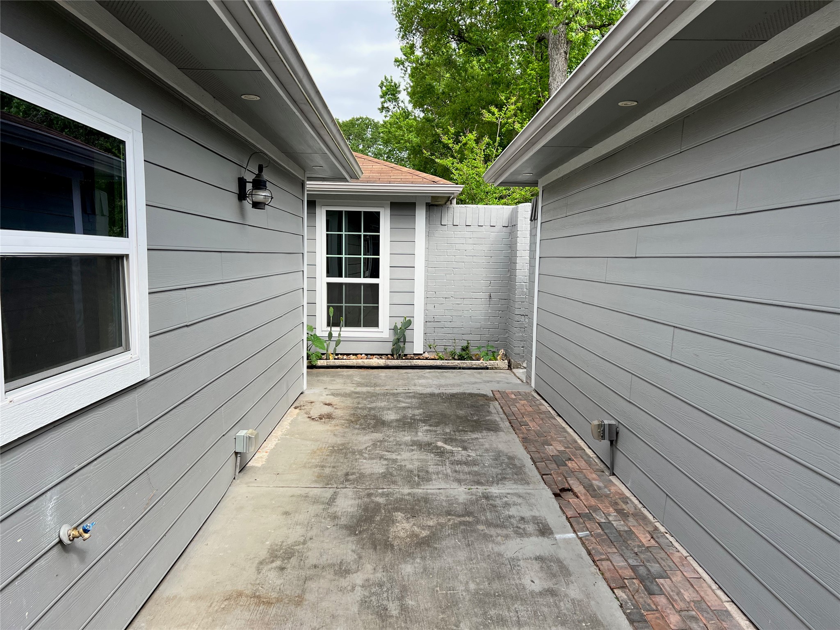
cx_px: 420
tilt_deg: -5.0
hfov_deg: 67.3
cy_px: 315
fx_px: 631
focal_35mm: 26
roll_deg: -0.2
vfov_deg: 53.1
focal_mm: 5.7
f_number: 1.5
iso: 50
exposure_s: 1/1135
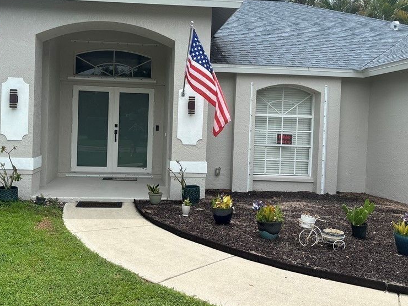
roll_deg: -2.0
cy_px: 135
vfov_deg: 39.6
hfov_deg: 51.1
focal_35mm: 36
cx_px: 170
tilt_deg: -1.4
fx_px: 424
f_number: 1.6
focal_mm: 5.96
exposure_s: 1/2571
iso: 50
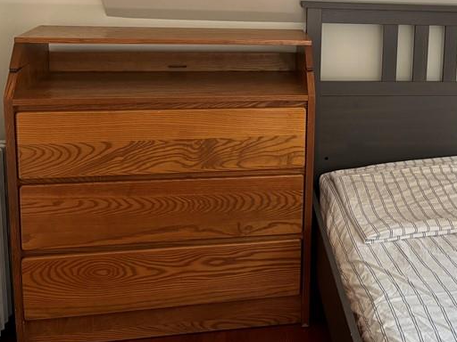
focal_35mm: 52
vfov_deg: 27.4
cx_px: 408
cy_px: 61
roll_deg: -2.7
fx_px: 687
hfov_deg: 34.8
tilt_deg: -9.7
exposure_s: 1/103
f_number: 1.6
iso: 125
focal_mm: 5.96
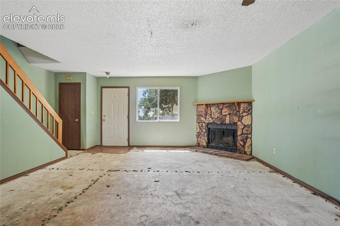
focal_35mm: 16
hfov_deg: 95.0
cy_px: 113
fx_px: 156
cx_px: 170
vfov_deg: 72.0
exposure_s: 1/30
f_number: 8
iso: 500
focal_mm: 11
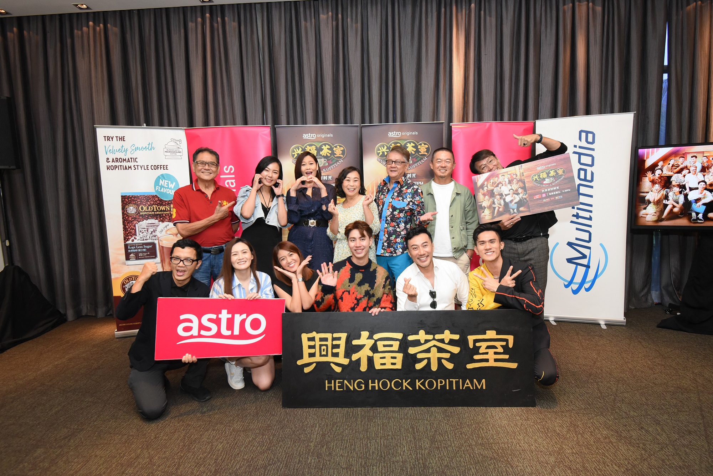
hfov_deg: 86.9
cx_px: 356
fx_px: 376
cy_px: 238
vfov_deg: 64.6
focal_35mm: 19
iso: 3200
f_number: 6.3
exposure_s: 1/160
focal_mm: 19
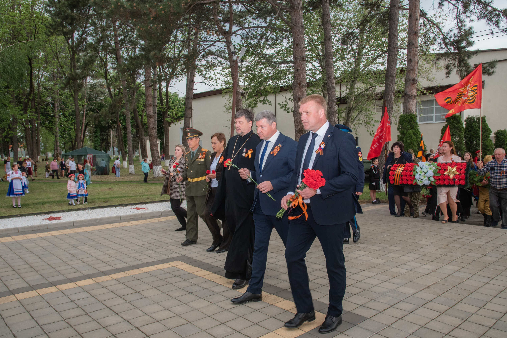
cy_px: 169
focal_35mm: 29
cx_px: 254
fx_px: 408
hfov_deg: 63.7
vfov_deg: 45.0
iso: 640
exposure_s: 1/160
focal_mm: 28
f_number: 10
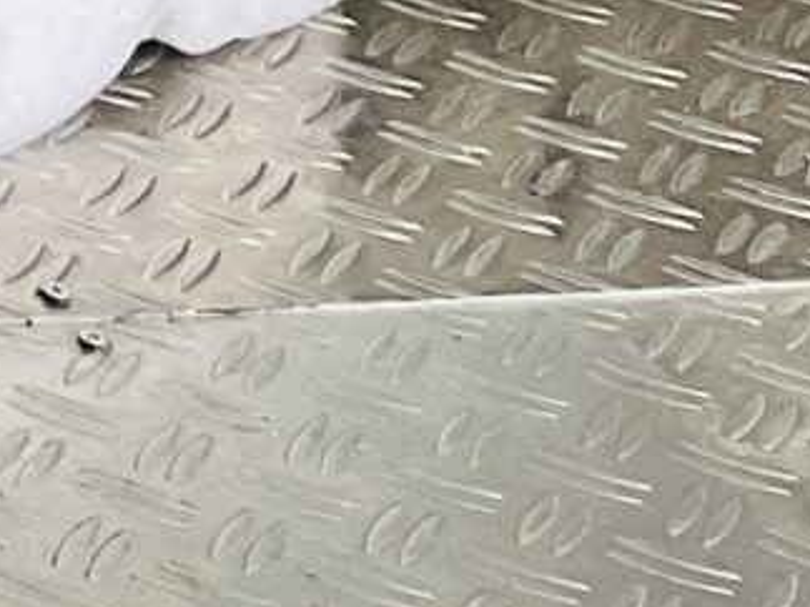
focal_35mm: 230
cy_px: -1329
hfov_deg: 7.9
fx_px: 5380
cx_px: -1184
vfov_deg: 5.9
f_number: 1.8
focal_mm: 3
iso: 16
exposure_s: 1/391
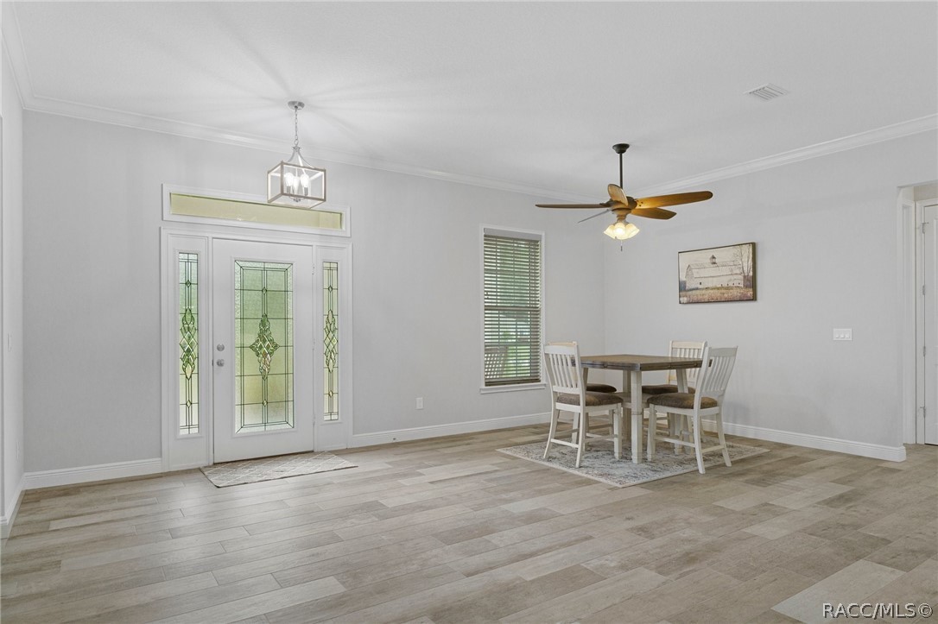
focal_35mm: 21
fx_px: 547
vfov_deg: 59.4
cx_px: 469
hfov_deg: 81.2
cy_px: 312
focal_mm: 14
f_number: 8
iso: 640
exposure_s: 1/6
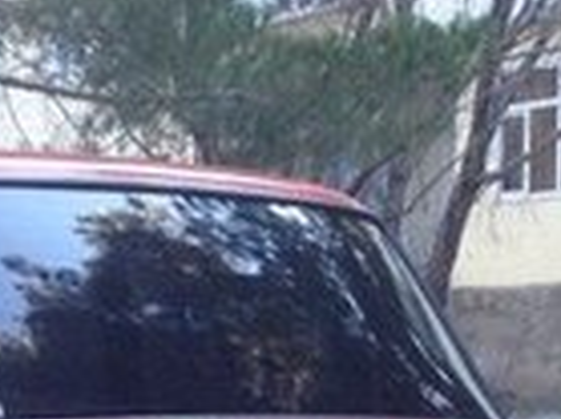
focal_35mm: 157
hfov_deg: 12.5
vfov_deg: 8.9
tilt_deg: -9.4
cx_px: 40
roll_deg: +0.8
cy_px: 832
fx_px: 2542
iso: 80
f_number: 2.4
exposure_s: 1/120
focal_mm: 4.12
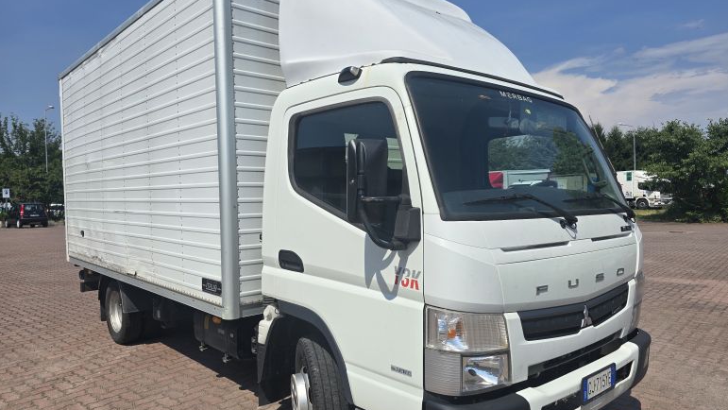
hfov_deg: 71.9
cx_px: 357
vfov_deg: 44.3
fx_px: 502
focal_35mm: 26
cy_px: 234
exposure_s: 1/1215
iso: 12
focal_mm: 6.3
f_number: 1.7
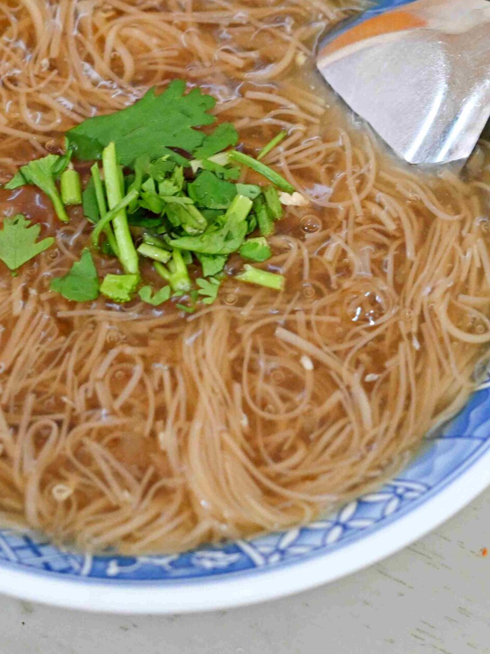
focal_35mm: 146
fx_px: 2756
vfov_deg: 13.5
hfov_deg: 10.2
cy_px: 222
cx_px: 200
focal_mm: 50
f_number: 3.5
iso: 2800
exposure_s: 1/200
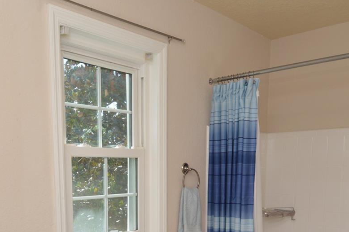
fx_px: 358
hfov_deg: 51.6
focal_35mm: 37
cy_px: 220
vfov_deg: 33.5
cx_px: 143
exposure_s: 1/125
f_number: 5.6
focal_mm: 12
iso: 140
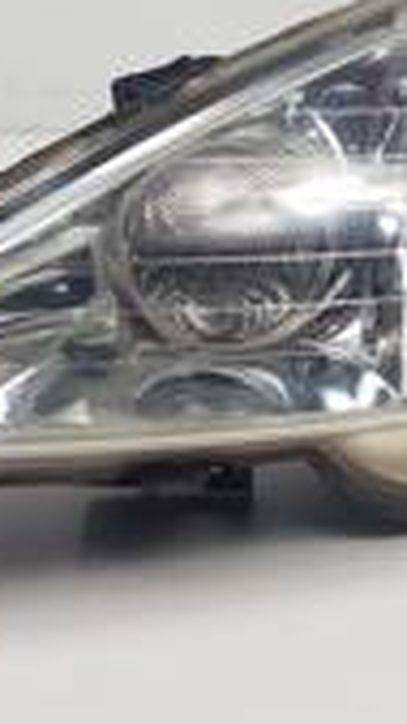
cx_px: 450
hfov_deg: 17.4
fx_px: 1286
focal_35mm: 67
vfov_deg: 30.7
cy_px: 150
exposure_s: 1/381
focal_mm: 4.2
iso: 40
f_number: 1.7
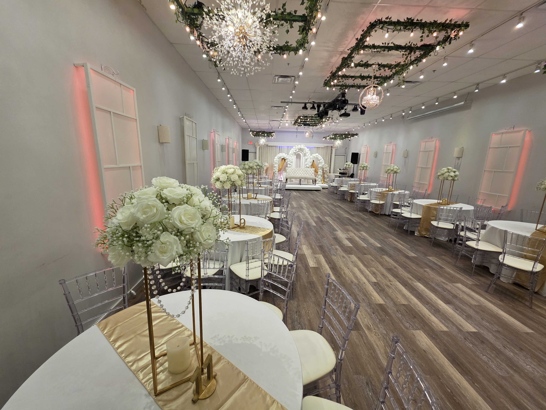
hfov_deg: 106.2
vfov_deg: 89.9
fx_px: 205
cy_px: 205
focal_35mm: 13
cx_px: 273
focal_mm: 2.2
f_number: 1.9
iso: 250
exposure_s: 1/120
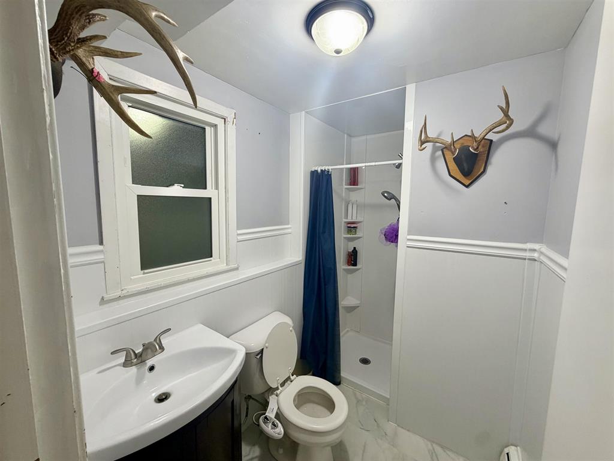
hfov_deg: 102.1
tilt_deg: -6.9
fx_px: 248
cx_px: 307
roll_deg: +0.2
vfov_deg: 85.7
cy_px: 230
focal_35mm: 14
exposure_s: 1/60
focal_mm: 2.22
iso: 160
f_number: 2.2
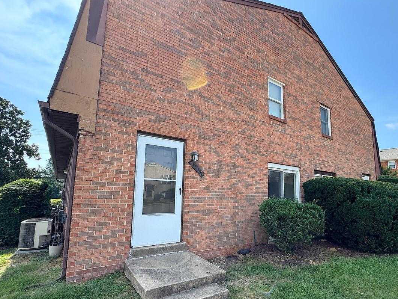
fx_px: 218
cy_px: 169
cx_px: 225
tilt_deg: +7.8
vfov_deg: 68.4
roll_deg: -0.4
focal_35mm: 19
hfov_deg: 84.2
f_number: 2.2
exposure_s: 1/669
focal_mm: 2.22
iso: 40
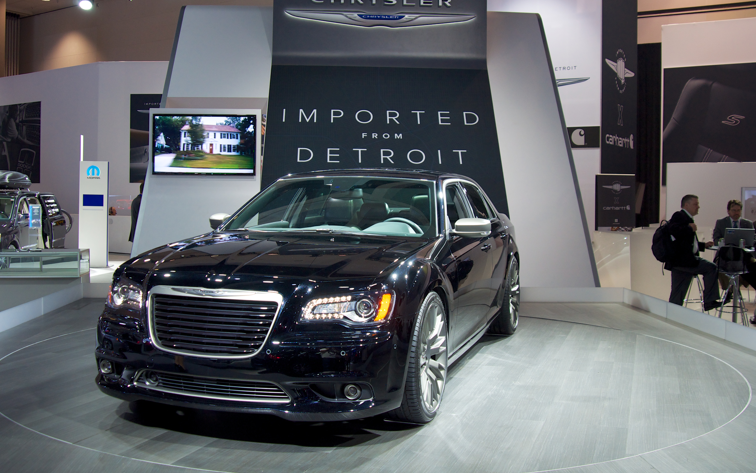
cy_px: 222
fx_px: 762
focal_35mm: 37
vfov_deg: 34.4
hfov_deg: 52.8
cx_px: 379
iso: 400
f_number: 4
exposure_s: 1/60
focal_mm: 24
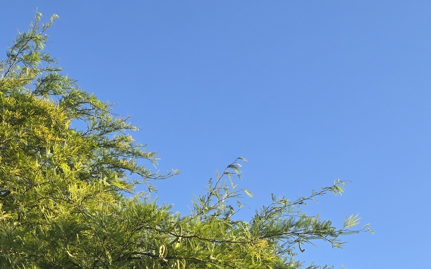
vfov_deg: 17.8
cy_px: 391
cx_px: 38
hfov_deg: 29.7
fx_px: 775
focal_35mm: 66
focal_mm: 6.3
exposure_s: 1/247
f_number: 1.7
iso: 12
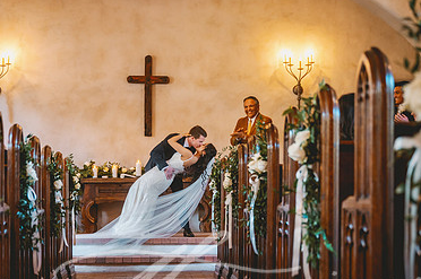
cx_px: 165
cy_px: 167
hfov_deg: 26.0
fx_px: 911
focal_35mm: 78
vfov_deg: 17.4
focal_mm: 50
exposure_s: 1/160
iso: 1250
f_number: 2.8
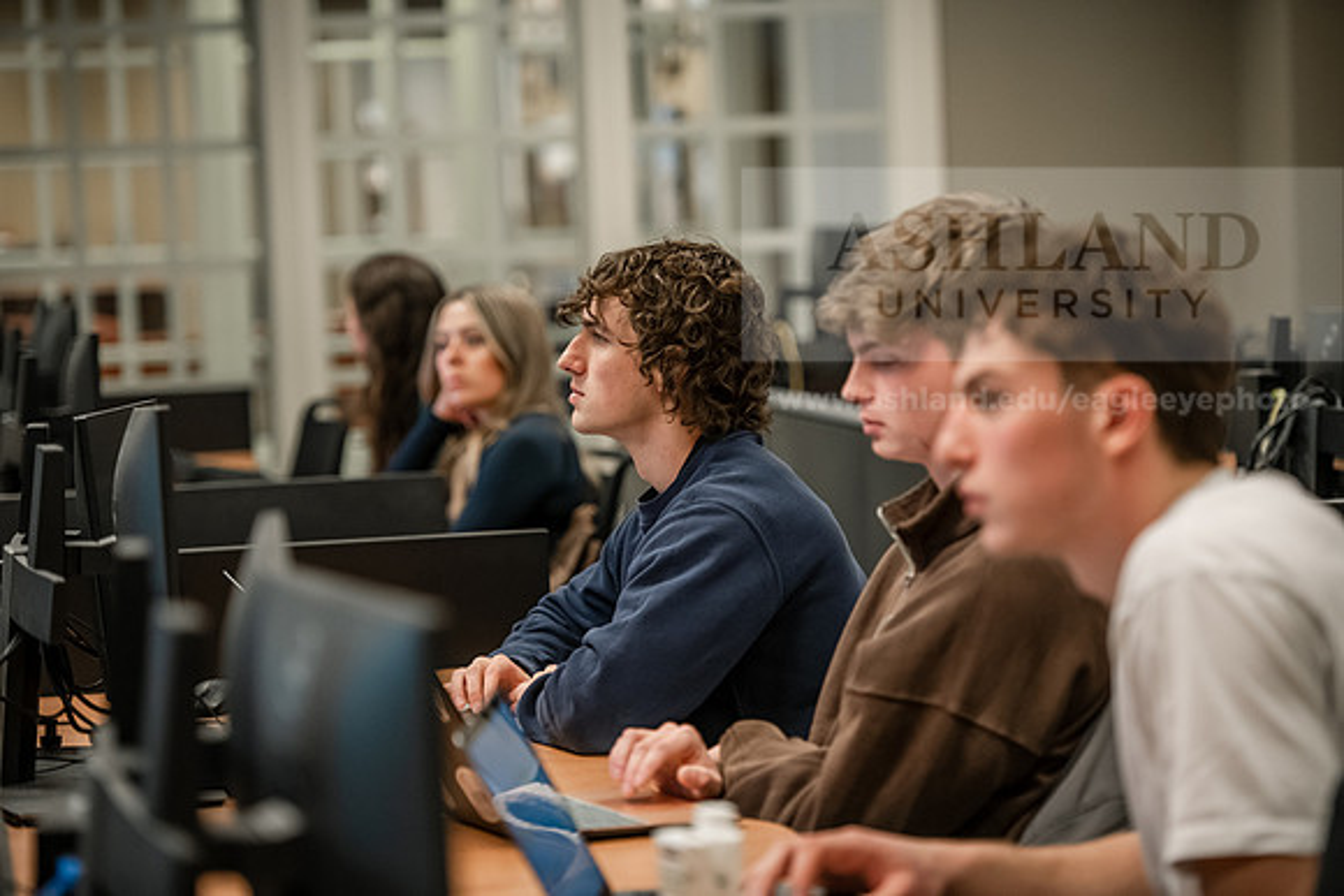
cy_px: 448
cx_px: 672
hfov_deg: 16.8
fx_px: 4556
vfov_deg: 11.2
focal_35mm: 122
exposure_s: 1/200
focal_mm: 122
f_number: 2.8
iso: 1600
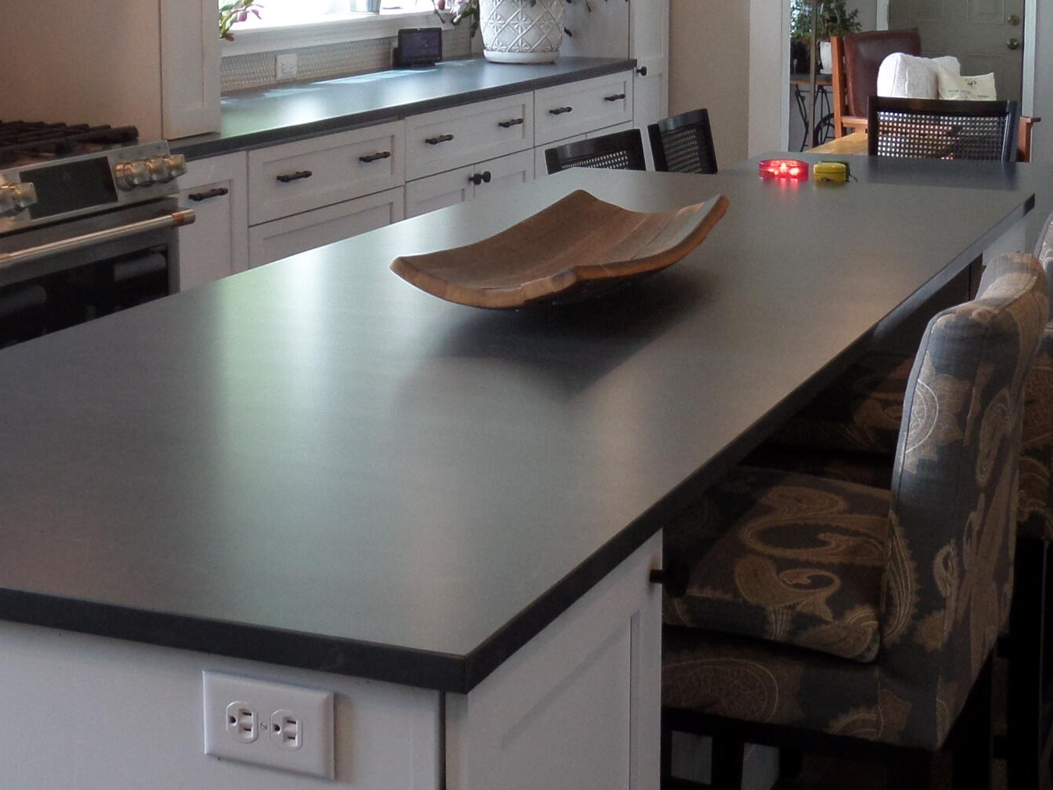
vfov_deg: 20.5
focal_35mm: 71
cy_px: 161
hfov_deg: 27.4
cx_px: 560
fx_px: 2160
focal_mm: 5.3
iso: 120
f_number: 3.4
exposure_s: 1/45
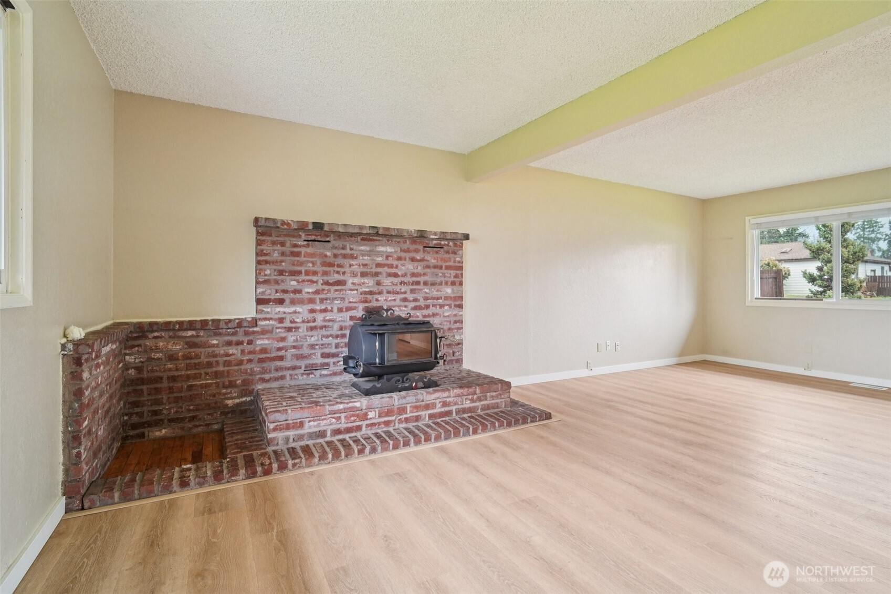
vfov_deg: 73.7
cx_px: 446
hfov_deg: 96.7
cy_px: 297
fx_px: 396
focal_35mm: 16
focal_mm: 16
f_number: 8
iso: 1600
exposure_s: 1/5
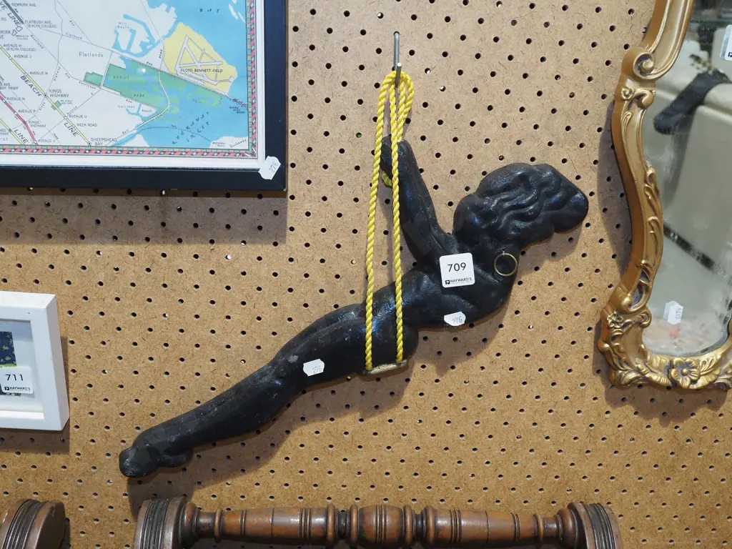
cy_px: 274
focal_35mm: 34
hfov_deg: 54.0
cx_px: 366
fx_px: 719
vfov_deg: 41.8
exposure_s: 1/60
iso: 1600
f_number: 5.6
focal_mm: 17
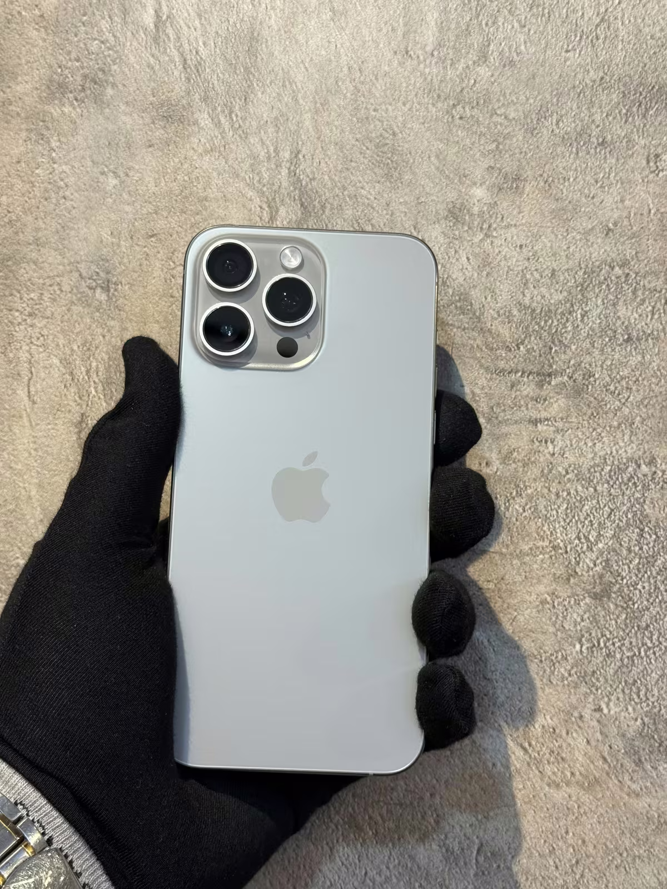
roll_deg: -7.1
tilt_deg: +1.7
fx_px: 1233
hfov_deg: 30.3
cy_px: 444
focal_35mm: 48
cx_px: 334
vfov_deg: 39.7
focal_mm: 6.76
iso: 64
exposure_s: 1/50
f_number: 1.78
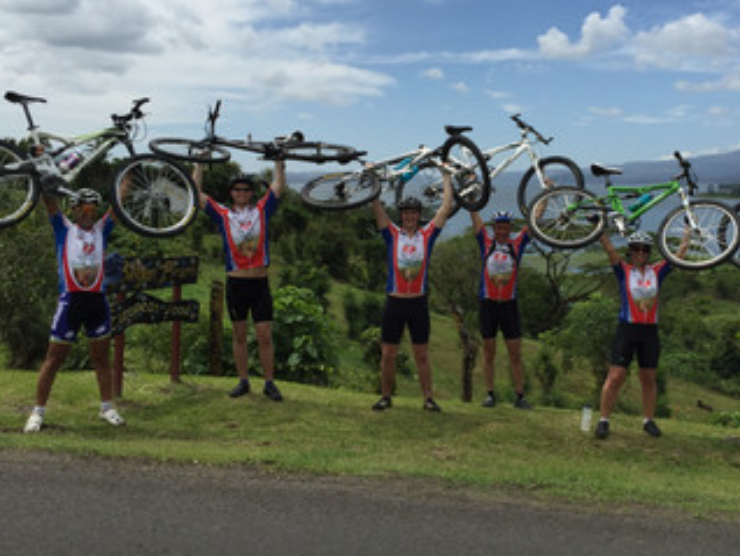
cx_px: 458
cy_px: 240
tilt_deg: -2.9
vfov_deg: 35.1
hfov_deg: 45.4
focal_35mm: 41
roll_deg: -1.8
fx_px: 877
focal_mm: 4.15
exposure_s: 1/2639
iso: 32
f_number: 2.2
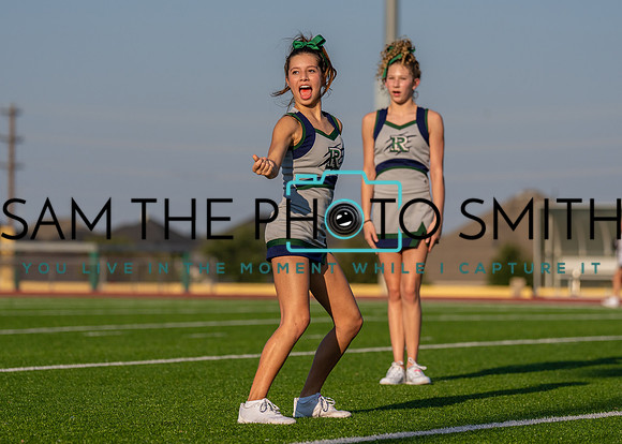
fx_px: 3208
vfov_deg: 7.9
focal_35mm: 182
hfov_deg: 11.1
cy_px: 176
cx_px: 315
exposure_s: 1/5000
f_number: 2.8
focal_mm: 122
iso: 100
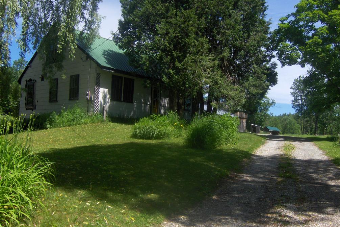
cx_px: 168
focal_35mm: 37
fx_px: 350
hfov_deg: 51.9
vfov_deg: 35.9
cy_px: 121
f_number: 3.5
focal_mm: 7.5
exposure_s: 1/885
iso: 100
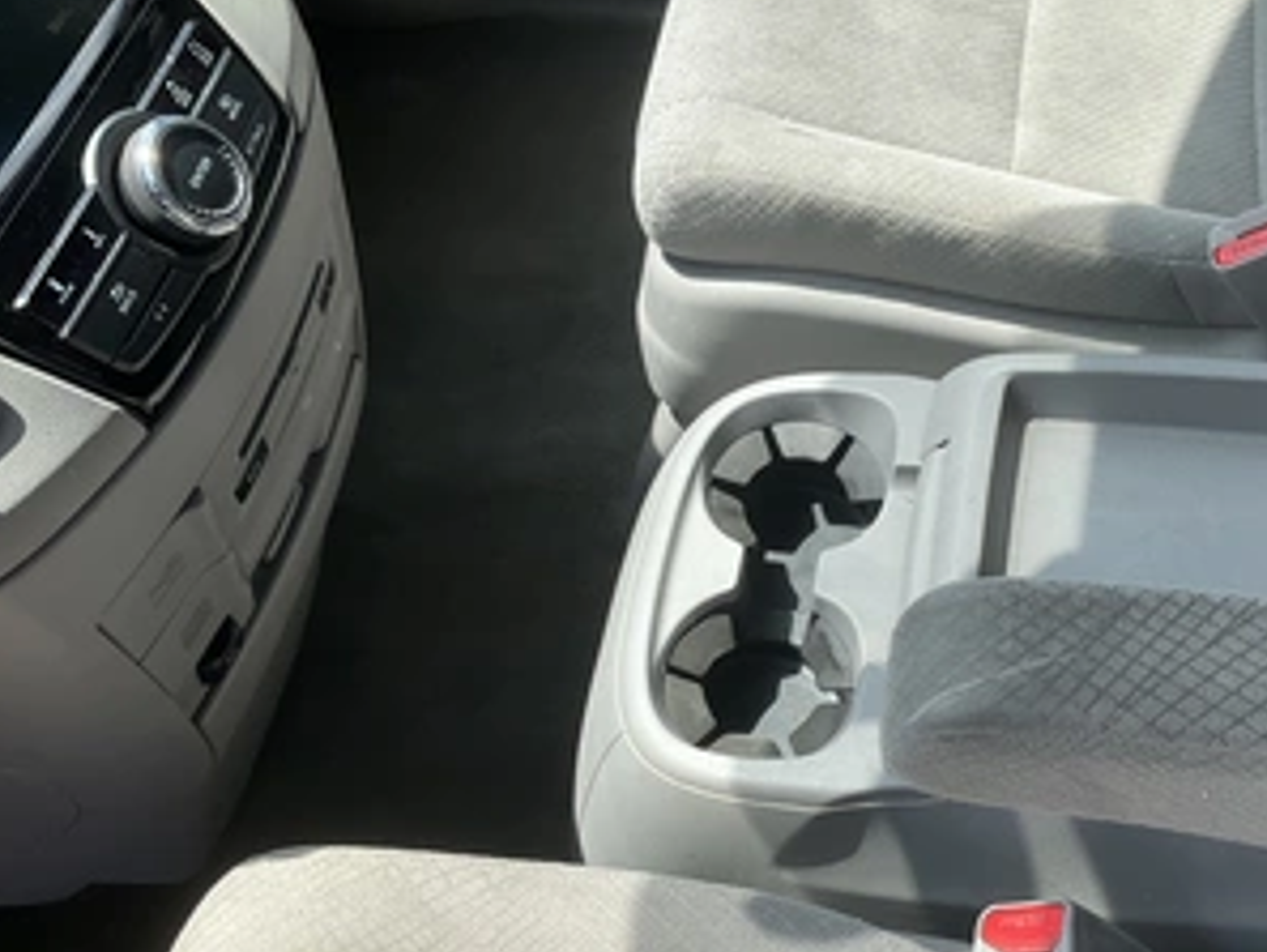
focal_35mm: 39
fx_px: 1428
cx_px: 798
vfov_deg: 36.8
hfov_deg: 47.4
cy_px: 538
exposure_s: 1/504
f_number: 1.8
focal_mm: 3
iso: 25
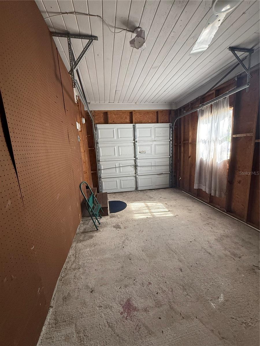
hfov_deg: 85.7
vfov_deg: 102.1
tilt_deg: -8.5
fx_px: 140
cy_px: 173
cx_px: 130
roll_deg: +2.0
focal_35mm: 14
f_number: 2.2
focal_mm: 2.22
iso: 320
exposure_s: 1/95
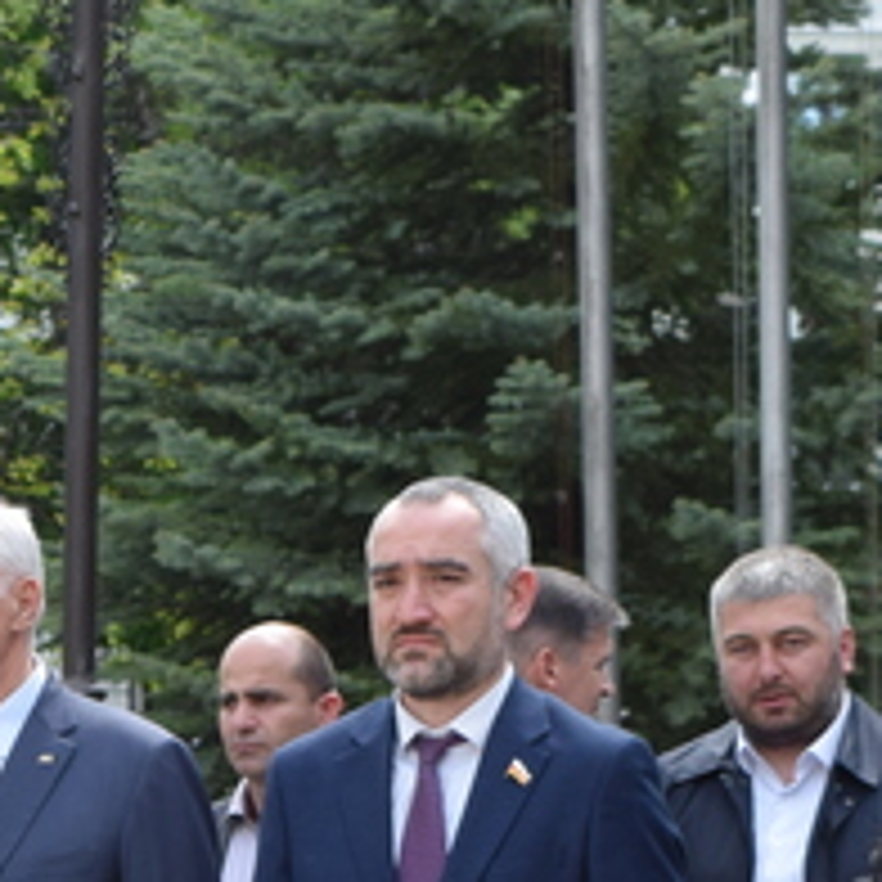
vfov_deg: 6.9
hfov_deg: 7.0
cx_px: 76
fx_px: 7207
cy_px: 1150
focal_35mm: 250
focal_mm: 48
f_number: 8
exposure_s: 1/250
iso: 280
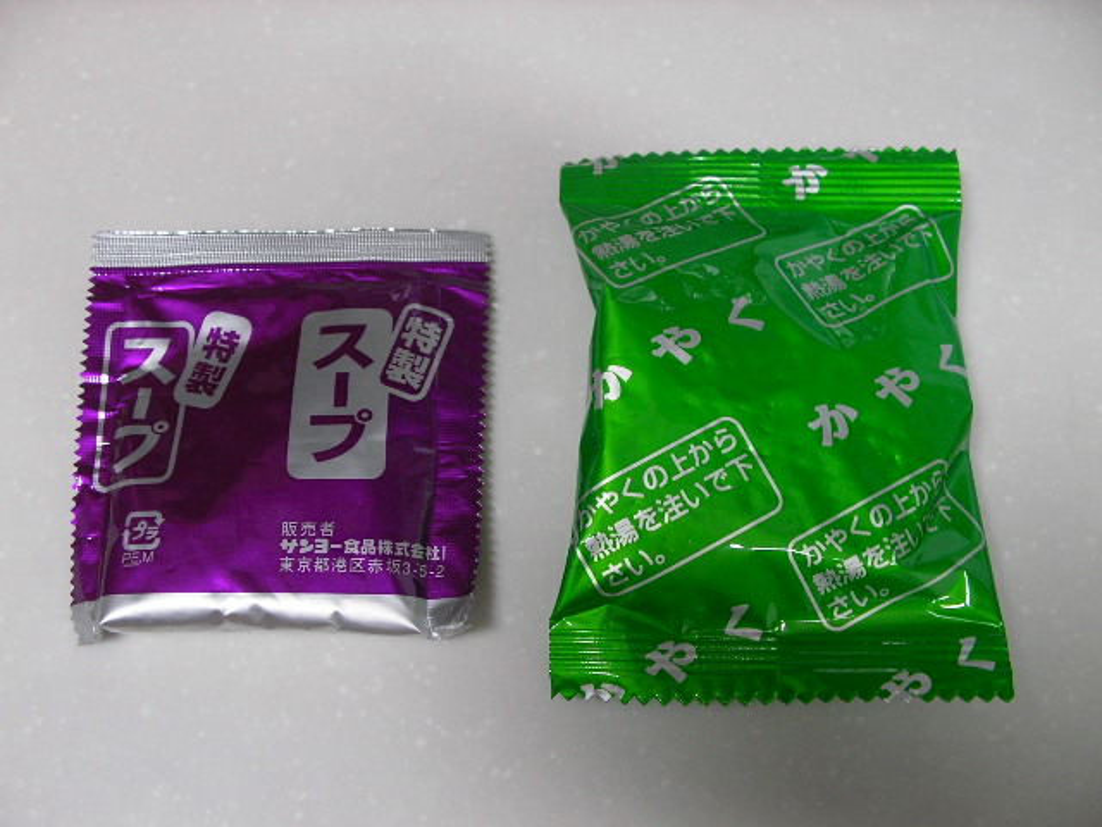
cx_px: 551
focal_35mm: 38
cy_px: 414
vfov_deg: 37.7
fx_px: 1210
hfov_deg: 49.0
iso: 100
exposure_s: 1/12.4
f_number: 3.5
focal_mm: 5.8
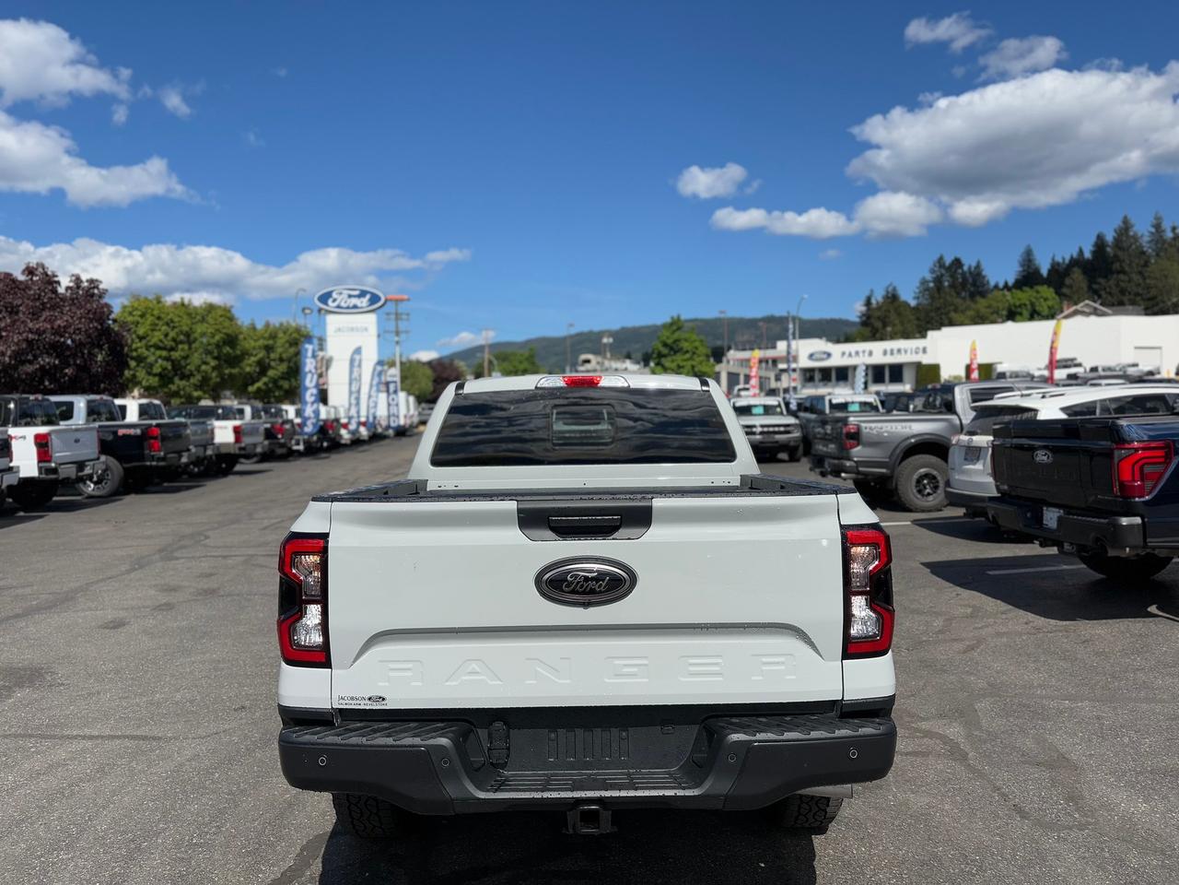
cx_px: 590
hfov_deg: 67.3
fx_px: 886
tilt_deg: -0.4
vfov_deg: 53.1
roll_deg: +0.4
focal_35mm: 26
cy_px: 442
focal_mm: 5.96
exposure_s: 1/6329
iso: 50
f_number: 1.6
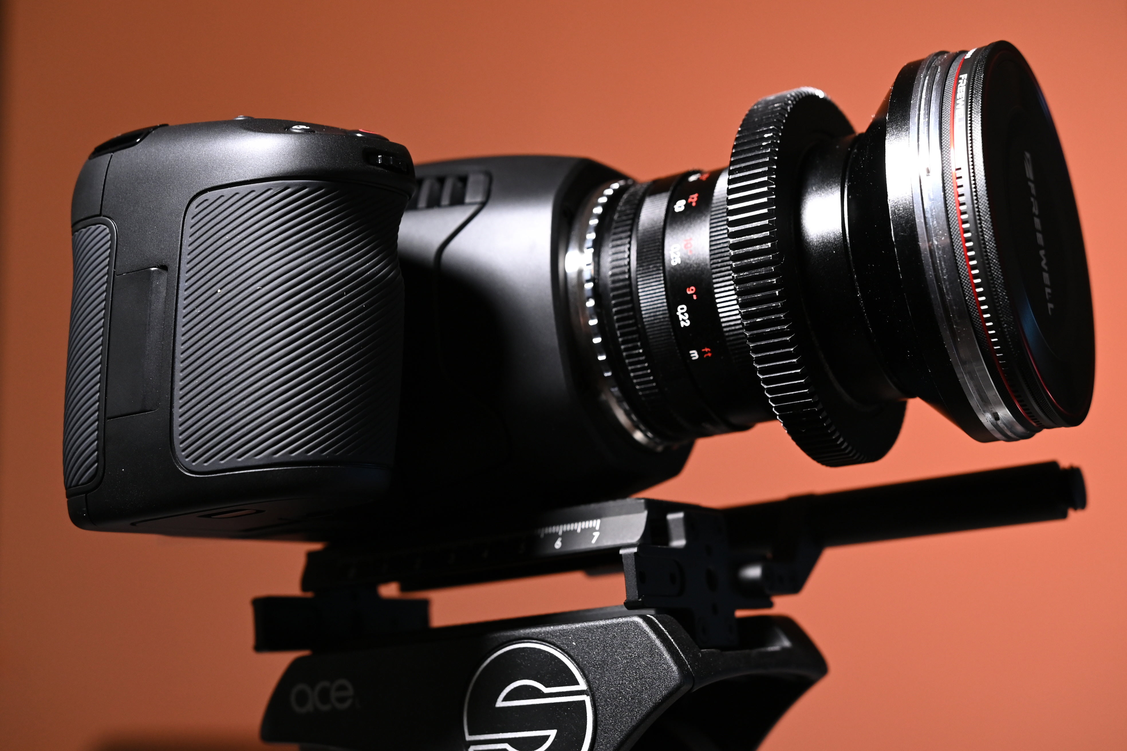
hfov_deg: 38.2
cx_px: 564
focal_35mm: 52
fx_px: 1628
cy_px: 376
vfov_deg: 26.0
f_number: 5
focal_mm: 35
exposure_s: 1/40
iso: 800
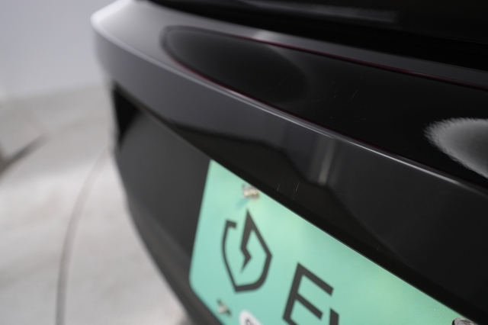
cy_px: 162
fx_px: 379
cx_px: 244
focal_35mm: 28
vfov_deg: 46.4
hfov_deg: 65.5
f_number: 4.5
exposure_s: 1/125
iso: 2000
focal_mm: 28
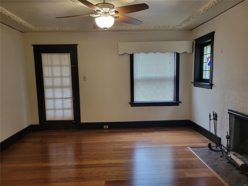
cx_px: 124
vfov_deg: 53.1
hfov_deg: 67.3
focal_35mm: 26
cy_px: 93
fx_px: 186
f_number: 1.8
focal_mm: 5.4
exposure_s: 1/60
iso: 250
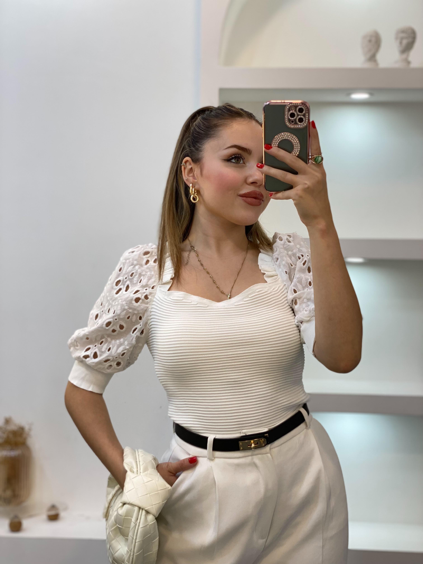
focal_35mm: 52
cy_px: 282
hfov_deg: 28.0
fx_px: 847
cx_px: 212
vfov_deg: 36.8
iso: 64
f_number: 2
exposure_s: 1/100
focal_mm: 6
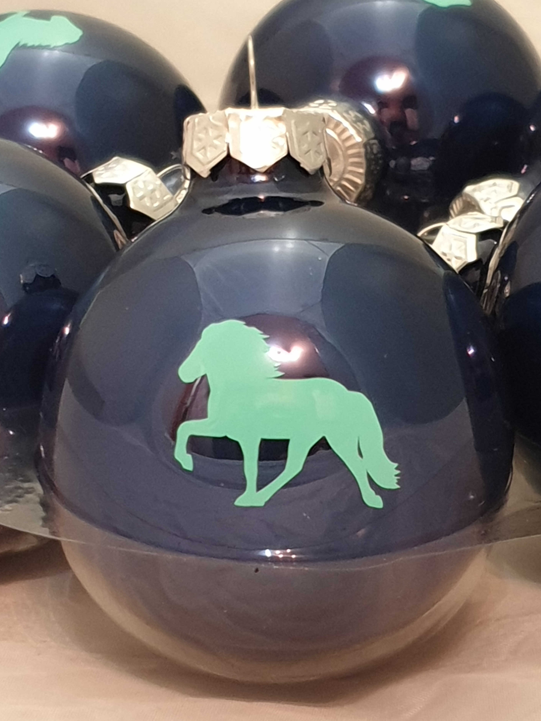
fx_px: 563
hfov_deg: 51.4
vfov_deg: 65.3
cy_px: 367
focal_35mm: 27
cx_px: 270
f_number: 1.5
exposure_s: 1/17
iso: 250
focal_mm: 4.3
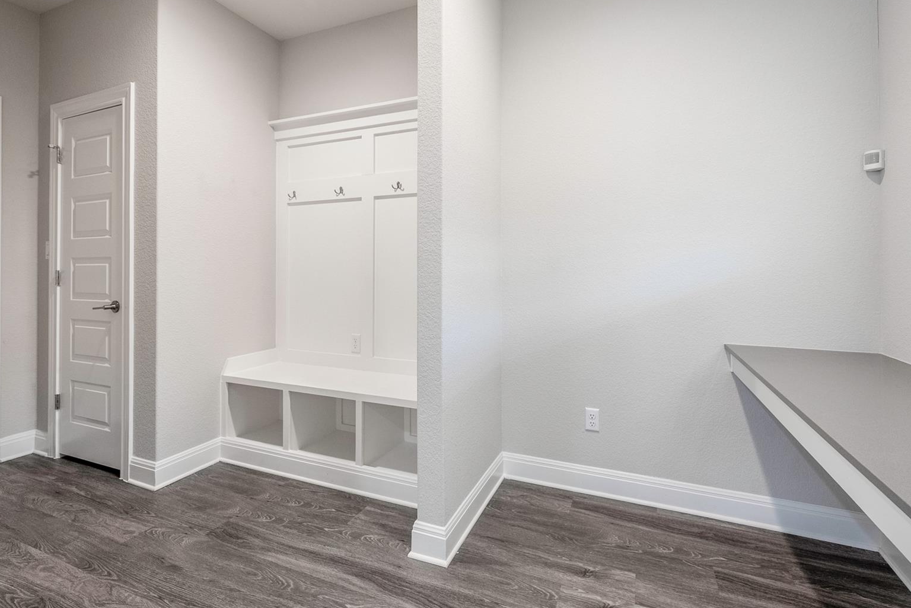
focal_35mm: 16
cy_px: 264
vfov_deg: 73.4
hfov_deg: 96.6
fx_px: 405
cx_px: 480
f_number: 8
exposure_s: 1/100
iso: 1600
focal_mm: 12
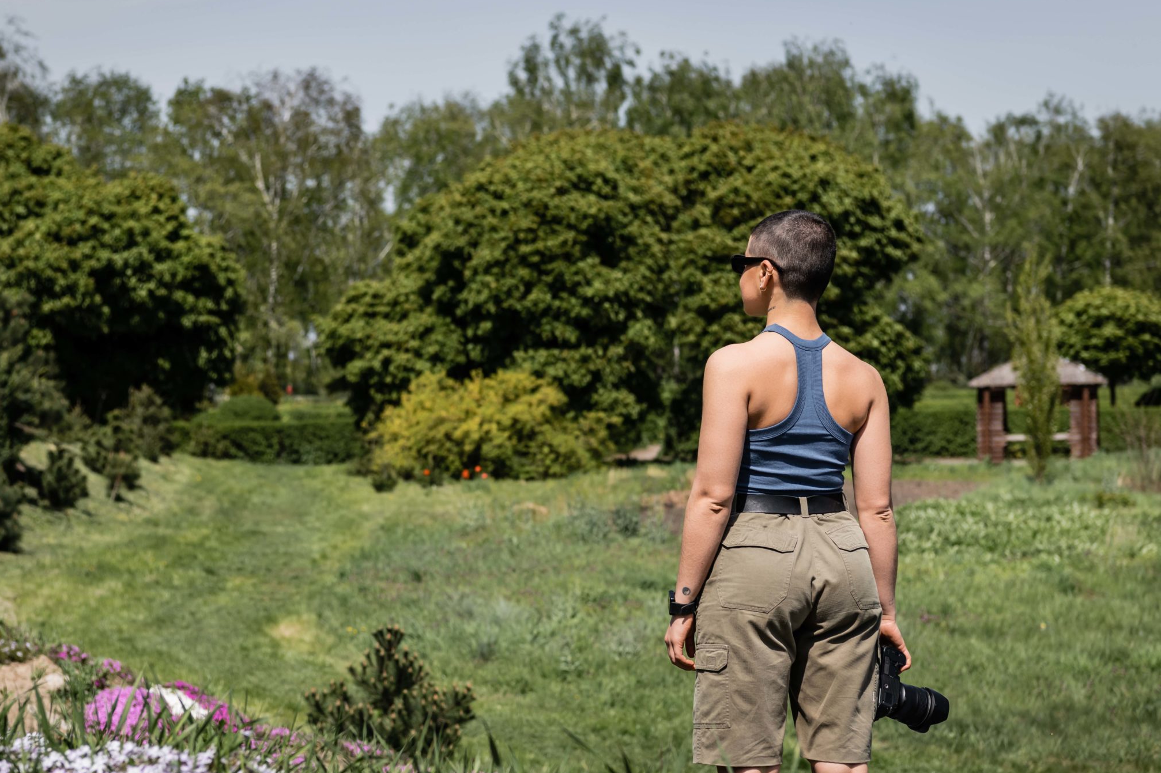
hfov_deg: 22.9
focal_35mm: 89
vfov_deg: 15.3
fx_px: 2870
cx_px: 497
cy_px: 457
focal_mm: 70
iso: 100
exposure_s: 1/800
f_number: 5
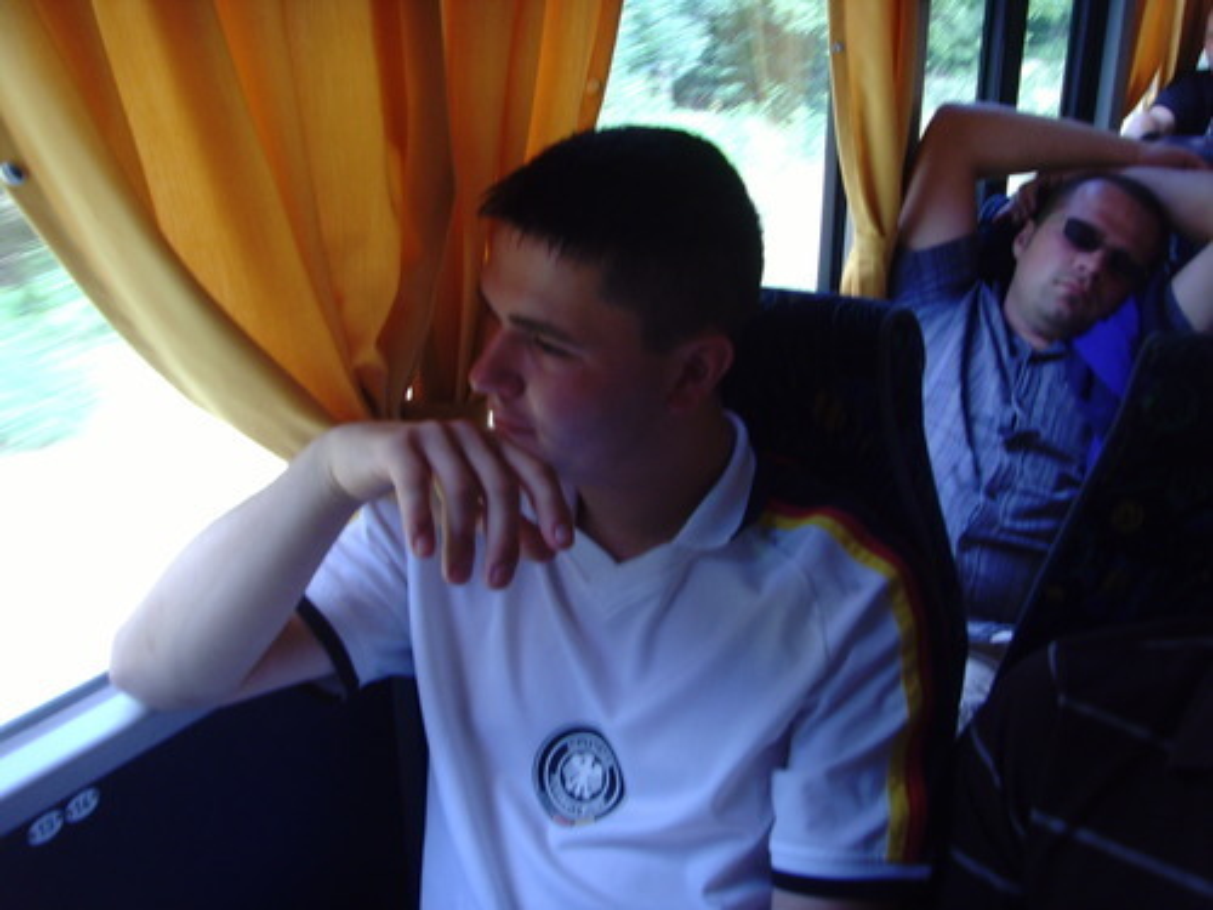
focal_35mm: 39
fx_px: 1367
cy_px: 455
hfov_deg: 47.9
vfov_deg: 36.8
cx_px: 606
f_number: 3.5
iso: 120
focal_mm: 6.6
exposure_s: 1/45
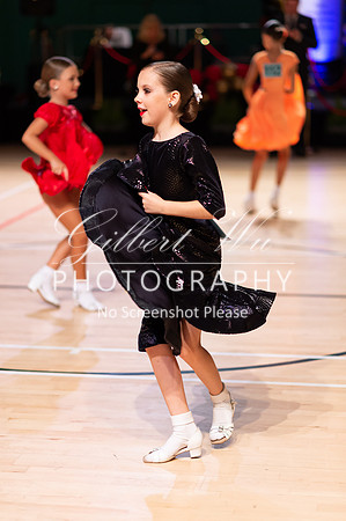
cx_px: 173
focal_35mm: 85
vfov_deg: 23.9
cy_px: 260
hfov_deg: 16.0
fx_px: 1228
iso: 3200
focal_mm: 85
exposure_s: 1/1000
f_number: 1.8
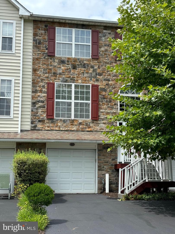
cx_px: 88
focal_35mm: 52
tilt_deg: +9.2
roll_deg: -1.5
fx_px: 351
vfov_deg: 36.8
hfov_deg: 28.0
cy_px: 117
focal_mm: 5.96
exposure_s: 1/1724
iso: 32
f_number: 1.6
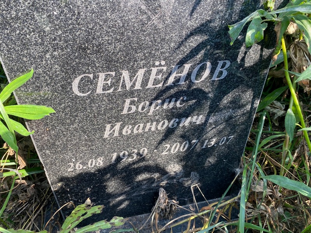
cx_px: 156
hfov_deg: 67.3
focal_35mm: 26
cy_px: 116
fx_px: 234
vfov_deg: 53.1
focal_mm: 4.25
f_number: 1.8
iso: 32
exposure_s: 1/176
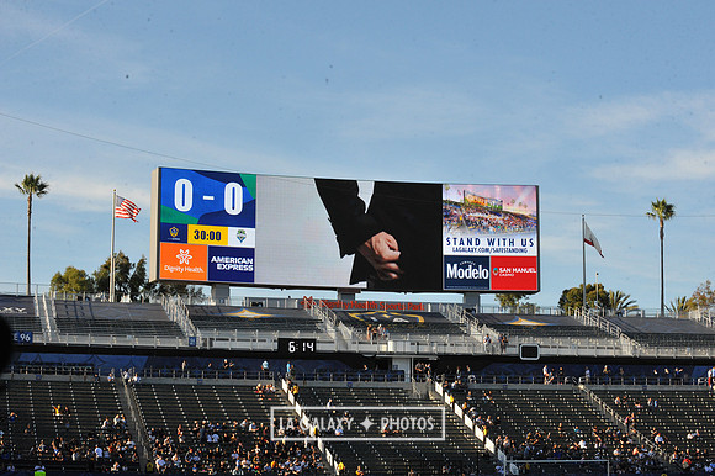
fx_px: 1588
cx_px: 358
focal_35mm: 80
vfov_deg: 17.0
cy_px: 238
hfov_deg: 25.4
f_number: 16
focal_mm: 80
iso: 1600
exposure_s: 1/1000
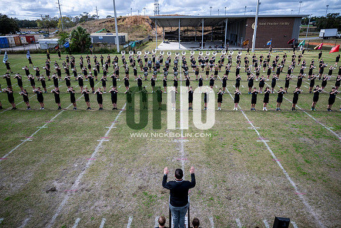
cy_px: 114
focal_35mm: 24
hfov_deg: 73.7
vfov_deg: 53.2
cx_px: 170
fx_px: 227
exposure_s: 1/1250
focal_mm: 24
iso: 100
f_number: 2.8
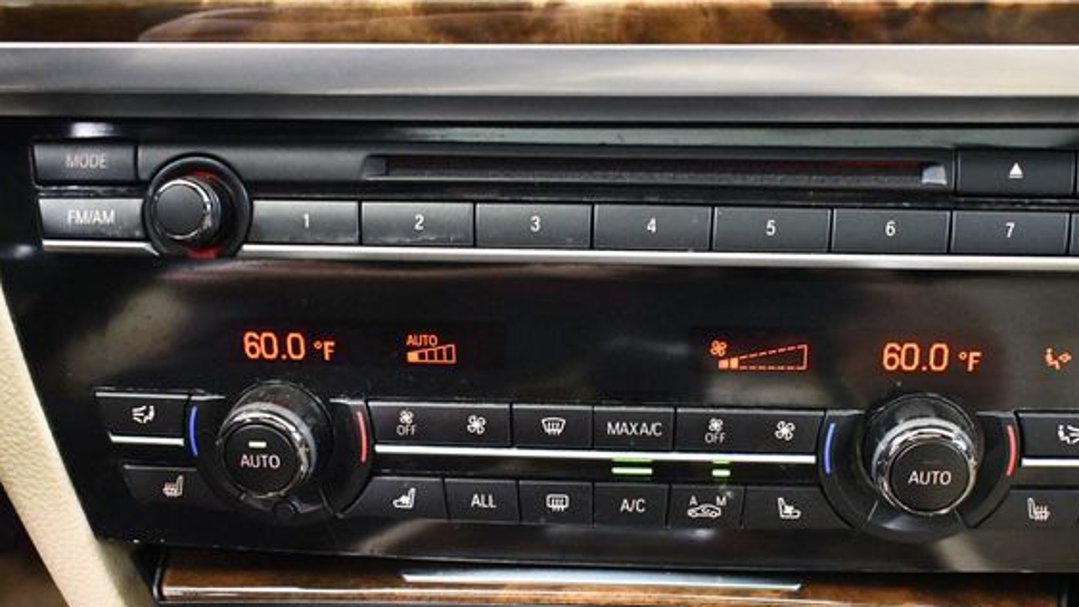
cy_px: 400
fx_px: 1259
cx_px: 596
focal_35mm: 44
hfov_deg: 46.3
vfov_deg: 27.0
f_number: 4
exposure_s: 1/50
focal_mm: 25
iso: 12800
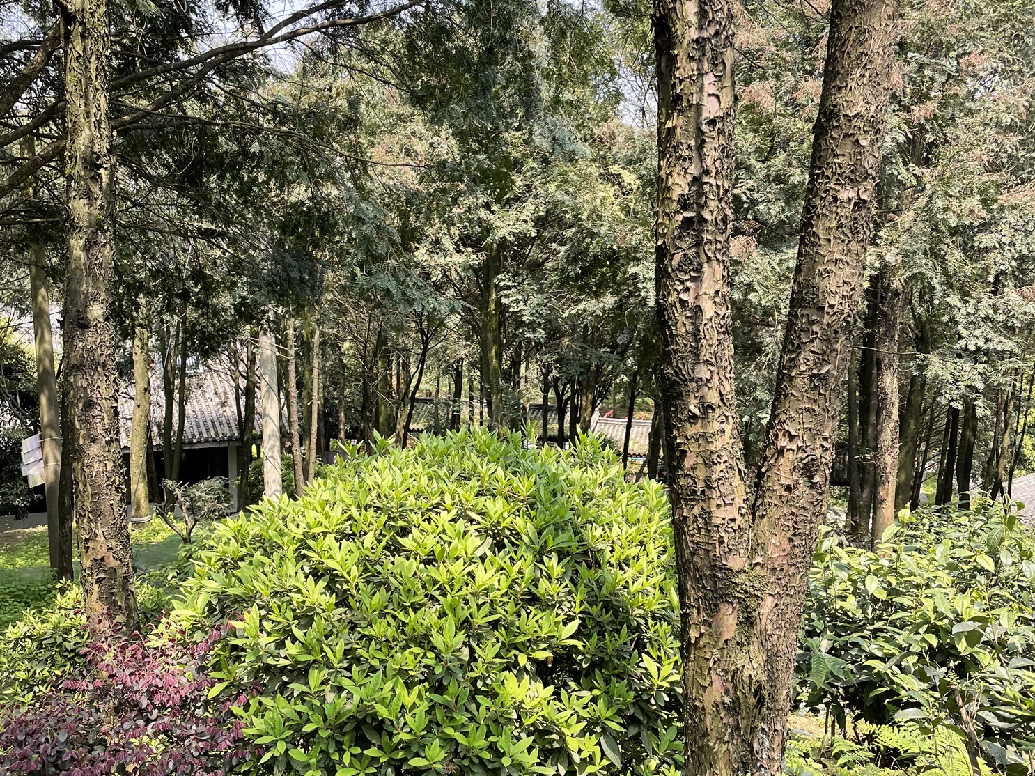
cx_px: 518
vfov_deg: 40.7
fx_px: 1046
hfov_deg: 52.6
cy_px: 395
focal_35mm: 35
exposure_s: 1/485
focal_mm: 4.2
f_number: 1.6
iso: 32
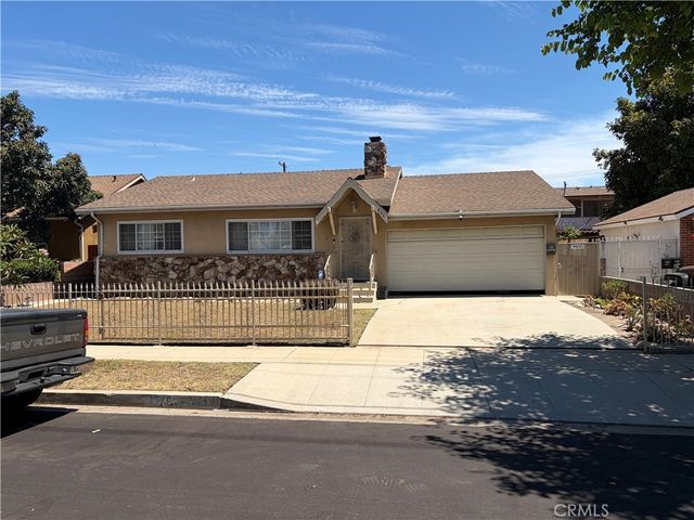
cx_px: 347
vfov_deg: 53.1
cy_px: 260
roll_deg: +1.8
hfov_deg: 67.3
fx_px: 521
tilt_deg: -1.1
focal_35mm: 26
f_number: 1.6
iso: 50
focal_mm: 5.96
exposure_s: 1/4065
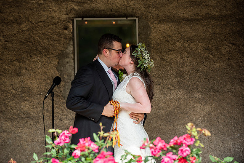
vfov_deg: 7.2
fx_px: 1288
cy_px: 82
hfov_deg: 10.8
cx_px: 122
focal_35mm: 190
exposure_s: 1/1600
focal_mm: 190
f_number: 3.5
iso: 400
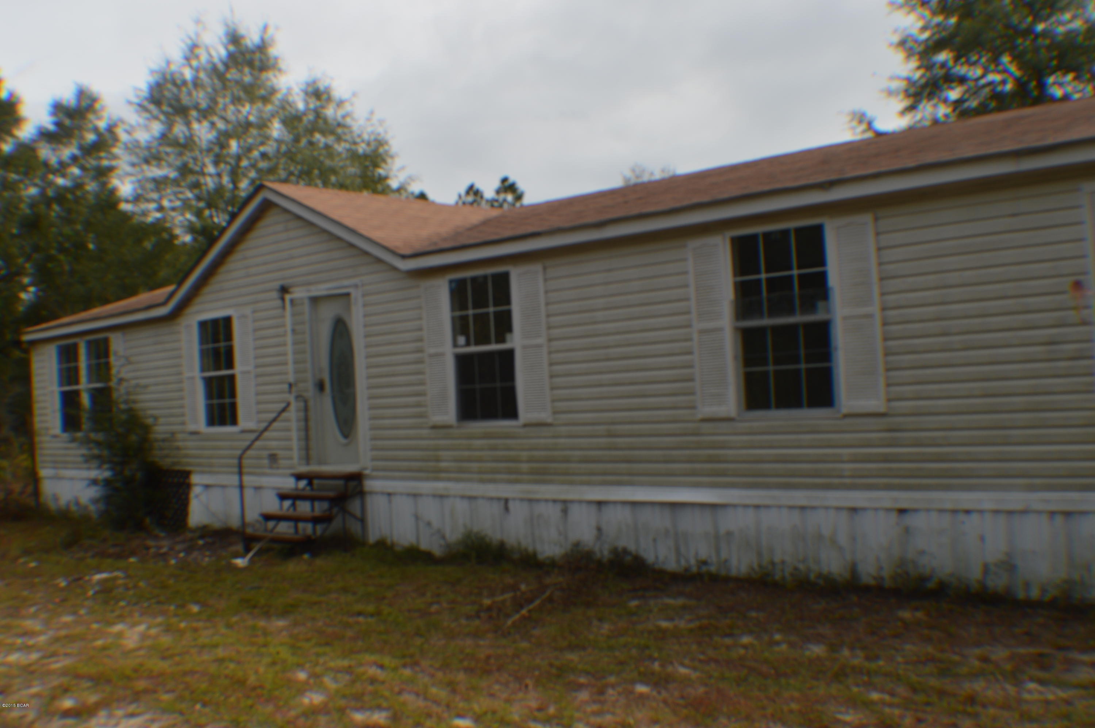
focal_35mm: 42
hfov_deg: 46.4
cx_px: 548
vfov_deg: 31.8
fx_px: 1276
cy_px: 364
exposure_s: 1/200
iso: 100
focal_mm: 28
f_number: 7.1
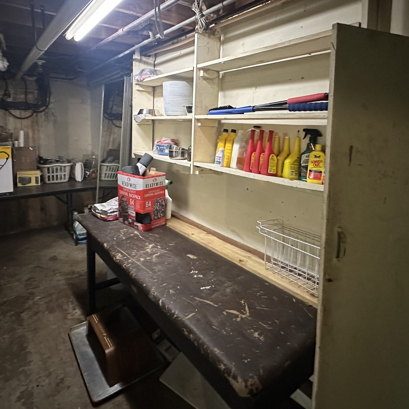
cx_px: 191
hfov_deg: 72.1
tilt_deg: -6.8
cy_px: 151
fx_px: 281
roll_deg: -2.0
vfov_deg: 70.9
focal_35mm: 21
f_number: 2.2
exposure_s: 1/60
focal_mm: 2.22
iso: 800
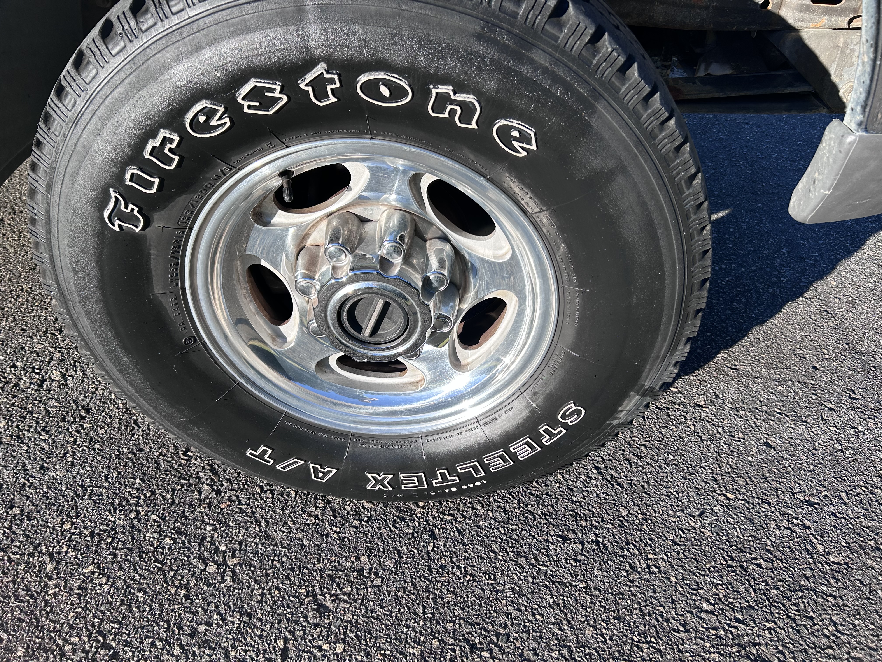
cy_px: 331
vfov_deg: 53.1
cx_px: 441
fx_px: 662
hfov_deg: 67.3
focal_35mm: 26
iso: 50
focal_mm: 5.7
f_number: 1.5
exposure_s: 1/1019
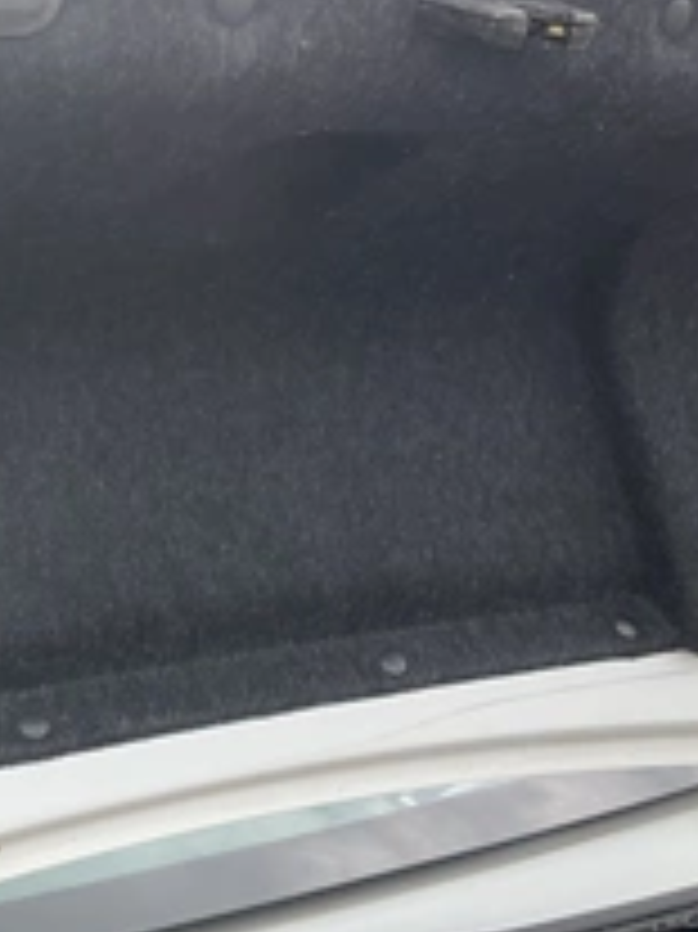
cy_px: 374
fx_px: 1507
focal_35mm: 56
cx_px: 113
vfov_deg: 34.3
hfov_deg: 25.5
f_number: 1.8
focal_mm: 3
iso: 25
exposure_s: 1/295
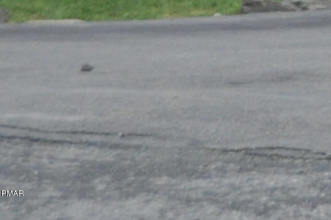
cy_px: -407
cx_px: 903
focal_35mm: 254
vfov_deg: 5.2
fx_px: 2334
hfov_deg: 7.4
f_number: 5
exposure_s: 1/1250
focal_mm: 29
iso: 1000
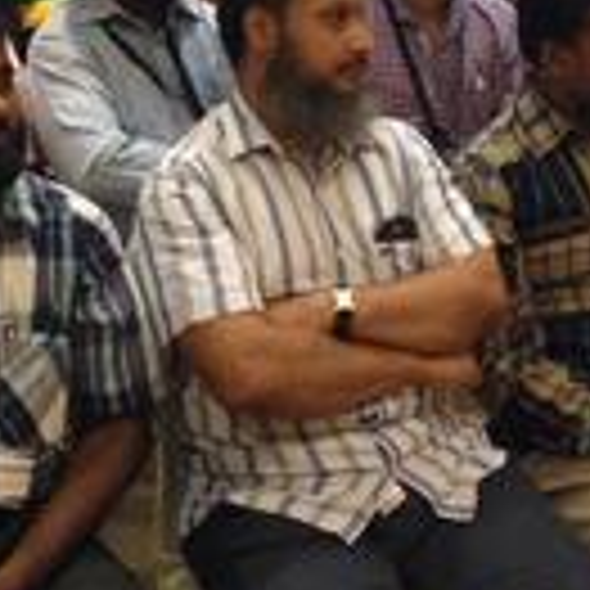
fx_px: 2140
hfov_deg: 15.6
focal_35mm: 111
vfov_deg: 15.0
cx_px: 455
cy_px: -178
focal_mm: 4.12
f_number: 2.4
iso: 400
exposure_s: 1/20
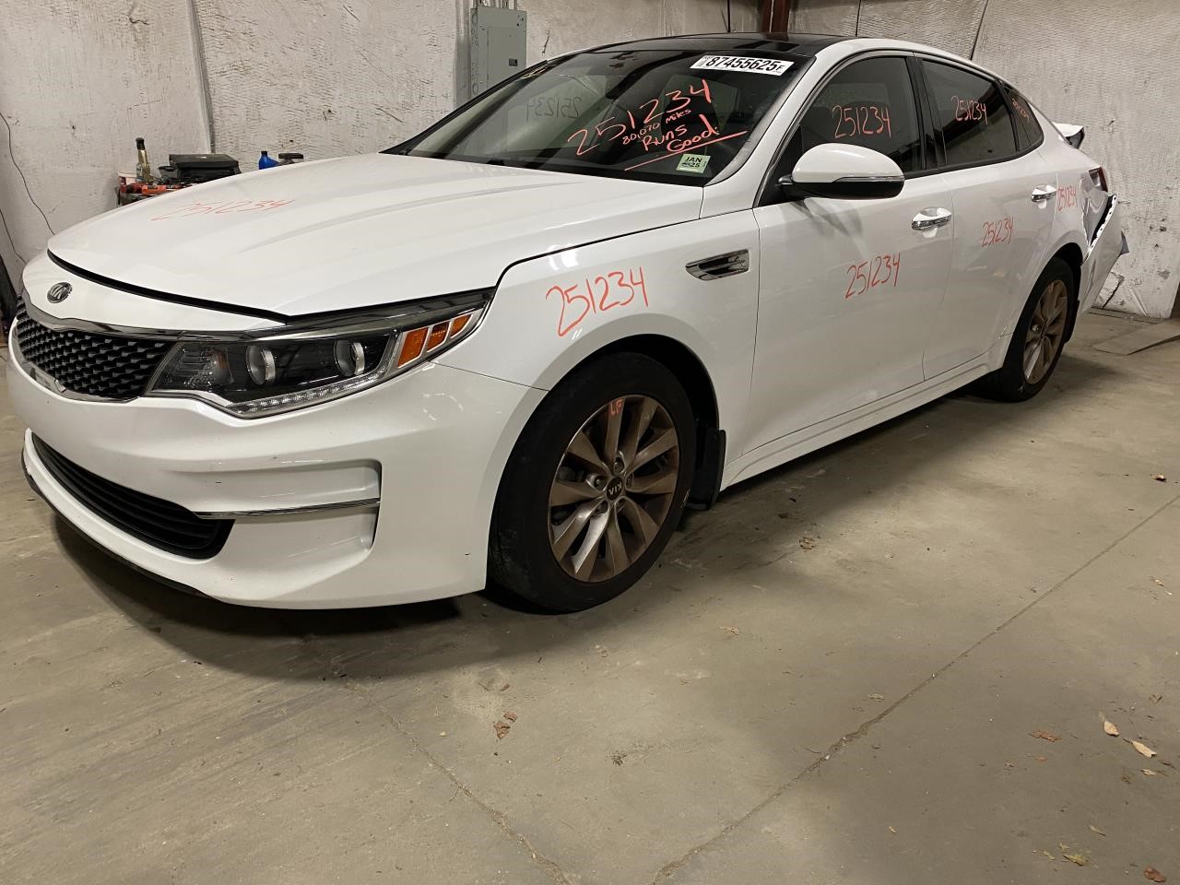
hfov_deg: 67.3
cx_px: 590
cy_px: 442
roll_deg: -2.1
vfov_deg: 53.1
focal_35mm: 26
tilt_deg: -20.0
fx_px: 886
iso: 125
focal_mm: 4.25
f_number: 1.8
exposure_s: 1/60
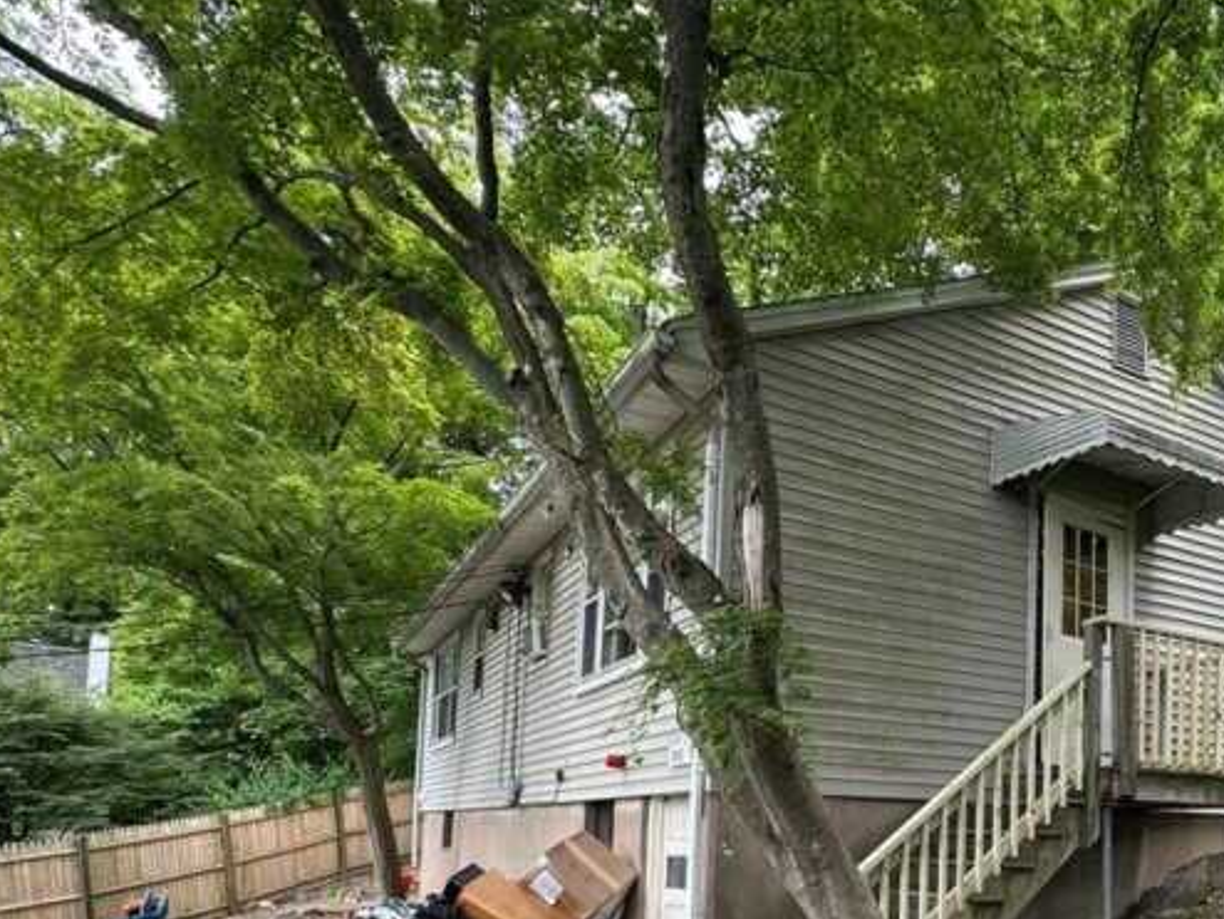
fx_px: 1026
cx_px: 1001
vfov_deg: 45.2
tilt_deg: +5.3
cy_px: 768
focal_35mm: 29
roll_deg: -0.8
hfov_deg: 56.6
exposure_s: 1/99
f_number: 2.2
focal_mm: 2.22
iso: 40
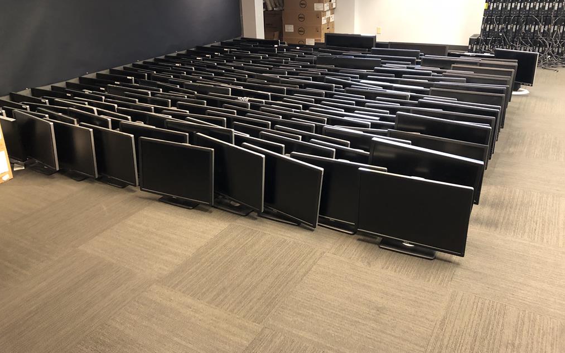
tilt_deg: -22.5
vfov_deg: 41.7
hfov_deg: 62.9
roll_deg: +2.2
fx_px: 462
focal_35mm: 30
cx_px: 281
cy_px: 149
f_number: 1.8
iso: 100
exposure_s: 1/6
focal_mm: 3.99
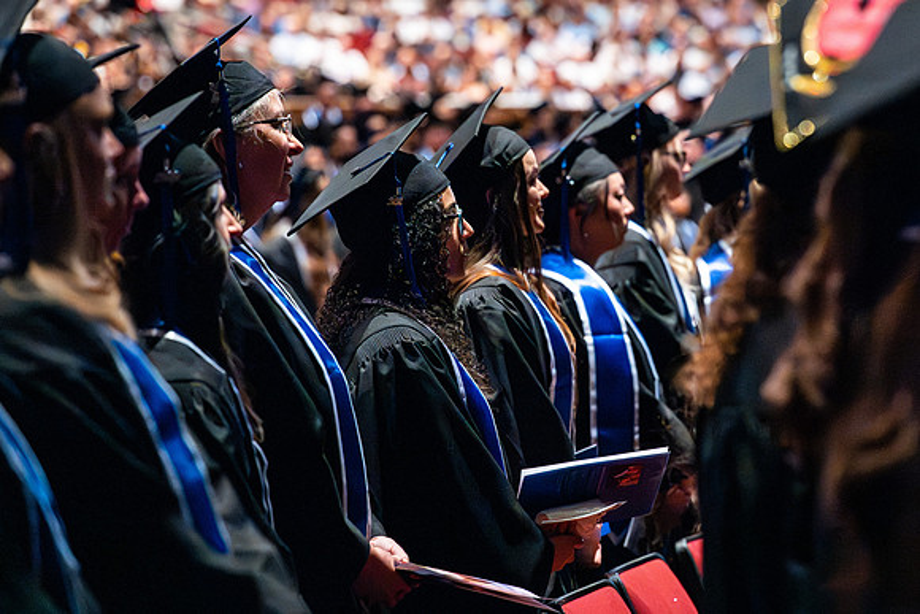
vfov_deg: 10.0
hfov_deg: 15.0
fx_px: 3495
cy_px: 249
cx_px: 545
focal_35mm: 137
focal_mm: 115
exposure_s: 1/400
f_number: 3.5
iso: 25600
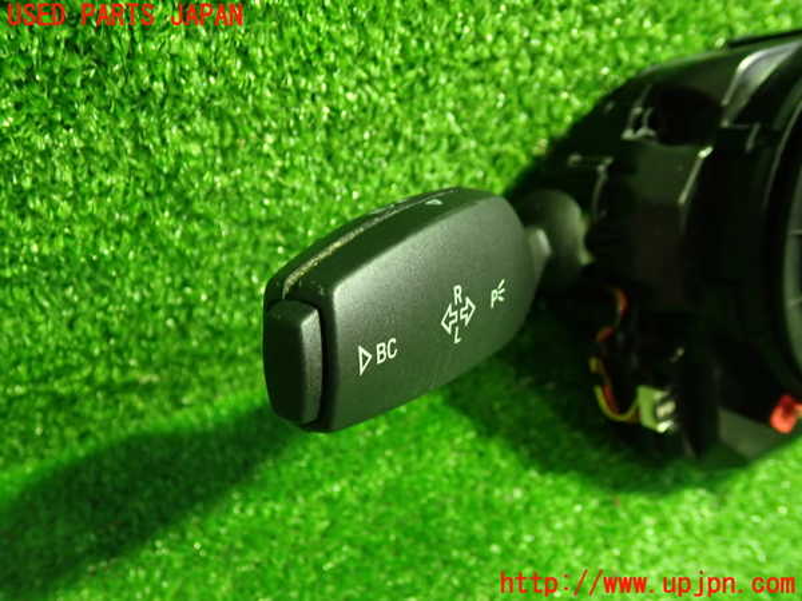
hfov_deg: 60.0
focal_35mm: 30
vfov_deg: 46.8
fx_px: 695
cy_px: 300
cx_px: 401
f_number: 2.3
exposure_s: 1/30
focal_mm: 5.4
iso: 640
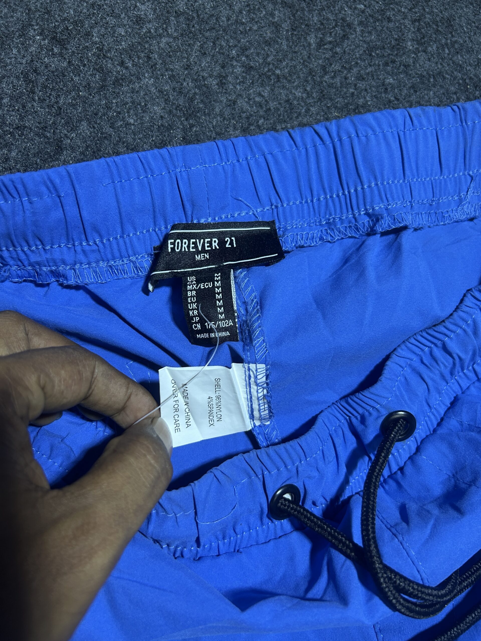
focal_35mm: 26
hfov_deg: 53.1
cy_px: 320
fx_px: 482
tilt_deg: -54.5
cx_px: 240
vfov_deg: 67.3
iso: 125
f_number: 1.5
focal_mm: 5.7
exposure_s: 1/100
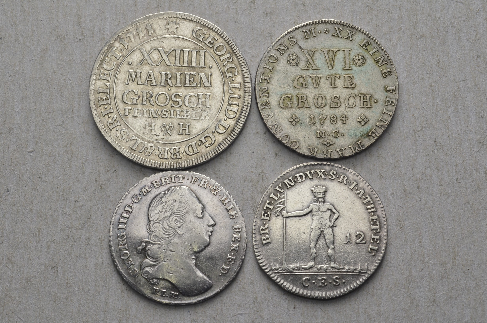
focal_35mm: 66
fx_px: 891
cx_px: 244
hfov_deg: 30.6
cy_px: 162
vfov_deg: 20.5
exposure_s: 1/250
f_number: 14
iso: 400
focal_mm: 44
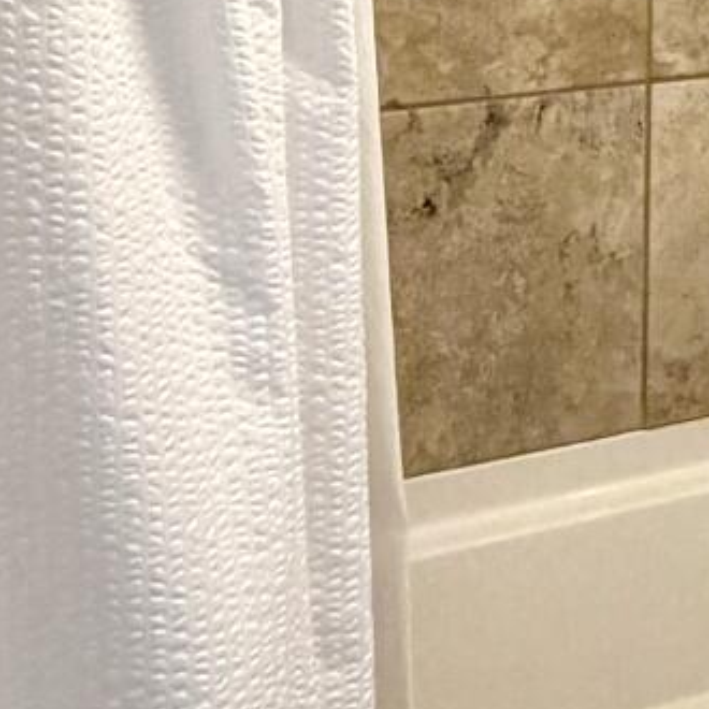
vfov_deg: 20.7
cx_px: 1003
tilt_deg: -3.1
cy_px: -256
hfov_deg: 20.4
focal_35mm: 75
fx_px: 1738
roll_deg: -1.4
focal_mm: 2.22
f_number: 2.2
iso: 160
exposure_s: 1/60
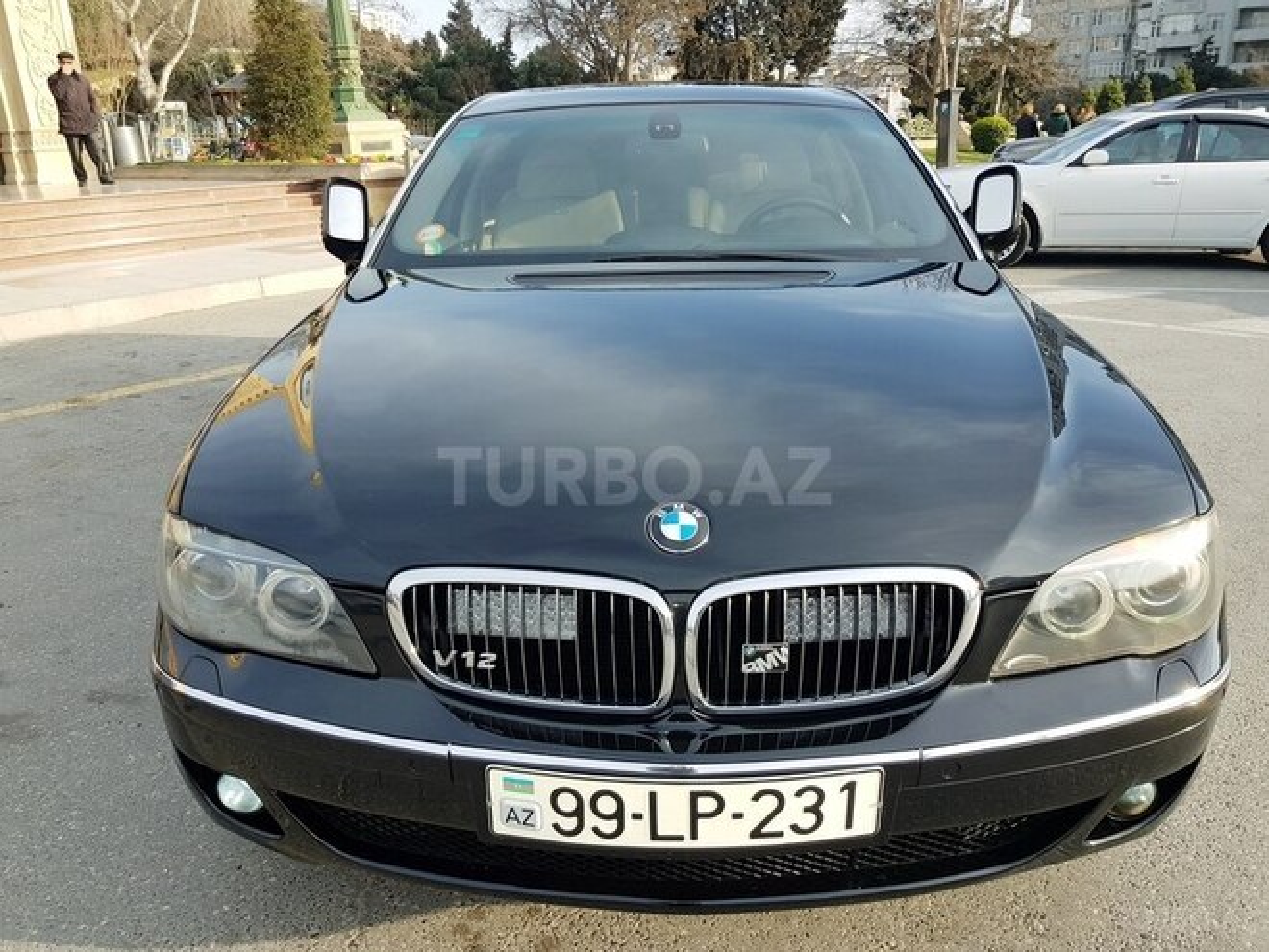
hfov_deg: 67.3
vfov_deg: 53.1
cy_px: 476
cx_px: 634
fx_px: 953
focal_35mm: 26
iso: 40
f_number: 1.7
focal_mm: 4.2
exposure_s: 1/654
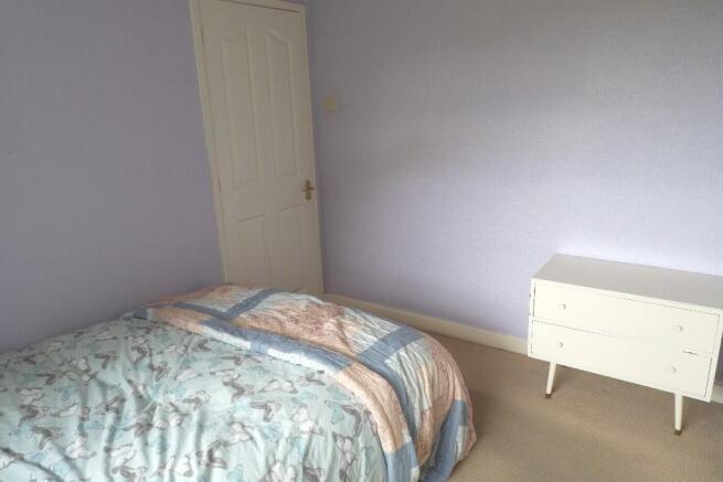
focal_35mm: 24
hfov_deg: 73.7
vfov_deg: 53.2
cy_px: 241
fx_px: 482
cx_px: 362
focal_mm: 16
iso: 200
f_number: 4.5
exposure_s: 1/80
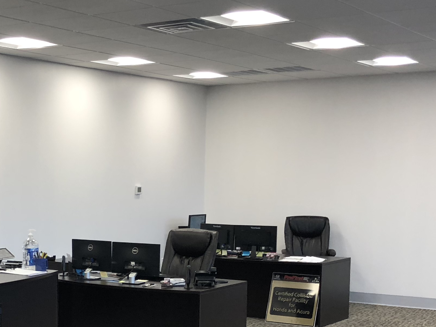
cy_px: 283
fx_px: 882
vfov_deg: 20.7
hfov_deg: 27.2
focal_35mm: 70
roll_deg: -0.8
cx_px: 79
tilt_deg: -6.6
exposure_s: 1/30
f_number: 1.8
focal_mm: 4
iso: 25
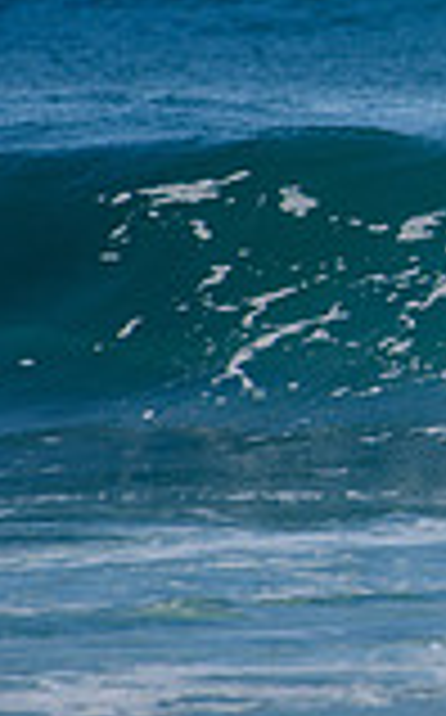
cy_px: 146
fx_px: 36350
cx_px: 1045
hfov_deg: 0.7
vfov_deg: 1.1
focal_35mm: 1864
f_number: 5.6
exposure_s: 1/1600
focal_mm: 500
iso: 100
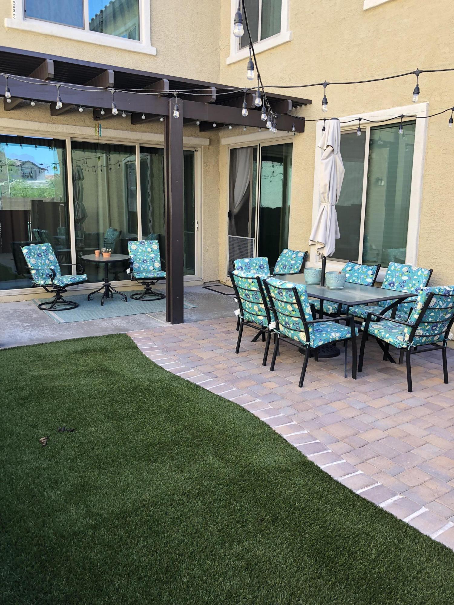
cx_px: 227
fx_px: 490
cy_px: 302
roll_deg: -0.2
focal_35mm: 28
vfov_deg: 63.4
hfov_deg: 49.7
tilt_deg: -10.1
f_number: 1.8
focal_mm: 3.99
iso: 20
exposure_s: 1/120
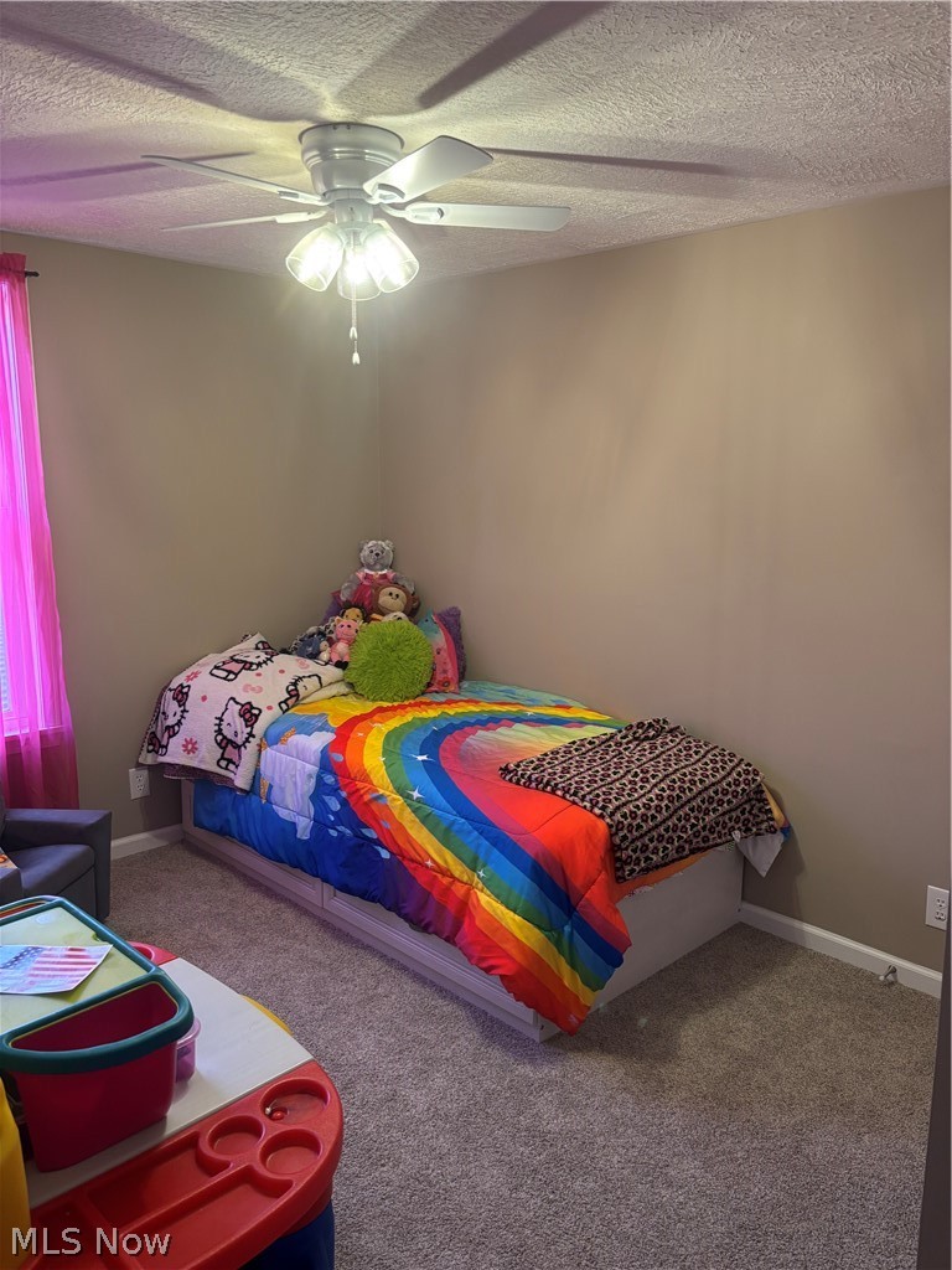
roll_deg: -1.2
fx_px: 953
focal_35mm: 26
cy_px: 635
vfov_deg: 67.3
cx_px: 476
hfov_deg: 53.1
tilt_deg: -9.4
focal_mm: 5.96
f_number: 1.6
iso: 200
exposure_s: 1/60
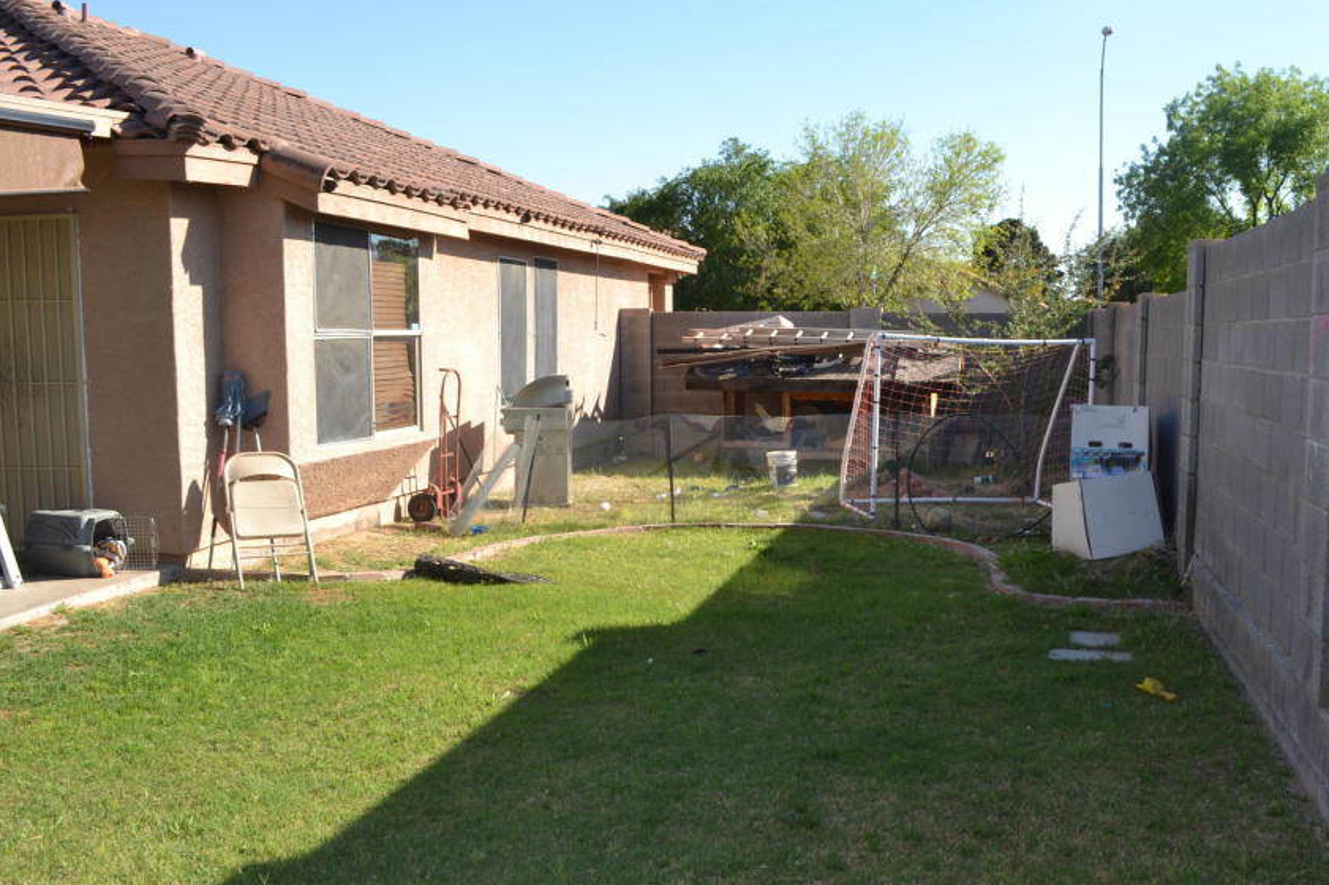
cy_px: 484
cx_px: 831
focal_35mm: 37
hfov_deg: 51.4
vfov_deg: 35.9
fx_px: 1365
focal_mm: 18
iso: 100
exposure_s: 1/200
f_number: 5.6
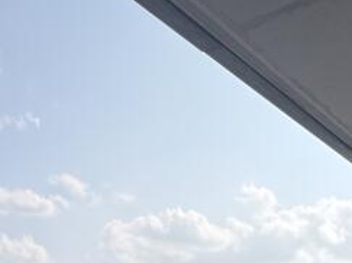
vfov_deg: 19.4
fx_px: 600
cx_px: 185
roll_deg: +0.4
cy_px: 458
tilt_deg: -8.0
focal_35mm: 59
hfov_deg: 32.7
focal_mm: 2.22
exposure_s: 1/2208
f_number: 2.2
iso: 50
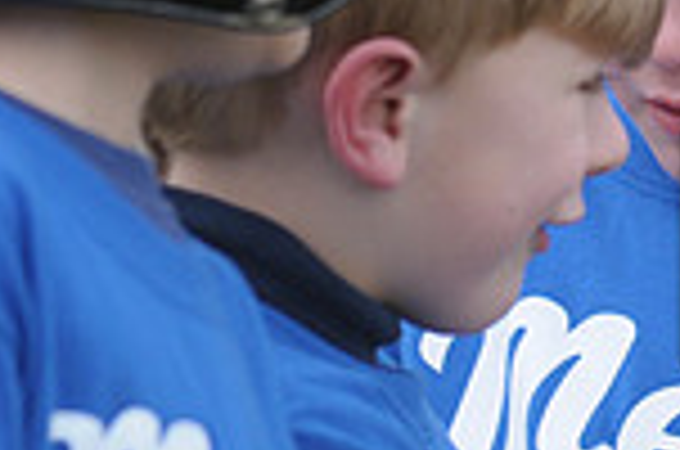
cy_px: 281
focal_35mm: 1154
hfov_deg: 1.8
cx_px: 1220
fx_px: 21752
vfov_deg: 1.2
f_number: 4
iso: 400
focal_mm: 200
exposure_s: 1/1000
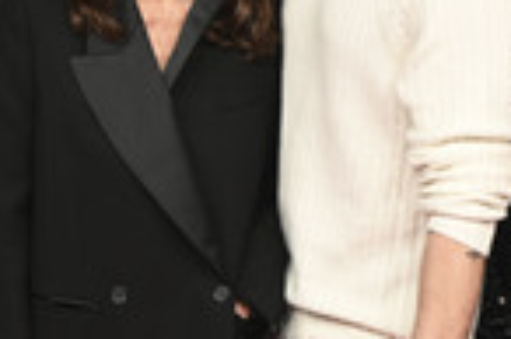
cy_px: 119
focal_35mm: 139
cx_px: 289
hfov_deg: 14.8
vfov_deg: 9.8
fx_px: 1971
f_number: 5.6
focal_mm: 45
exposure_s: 1/160
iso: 800
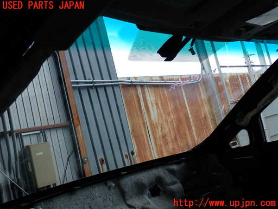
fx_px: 353
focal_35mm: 44
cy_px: 104
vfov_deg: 32.9
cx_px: 139
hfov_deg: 42.9
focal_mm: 7.84
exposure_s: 1/125
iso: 100
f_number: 4
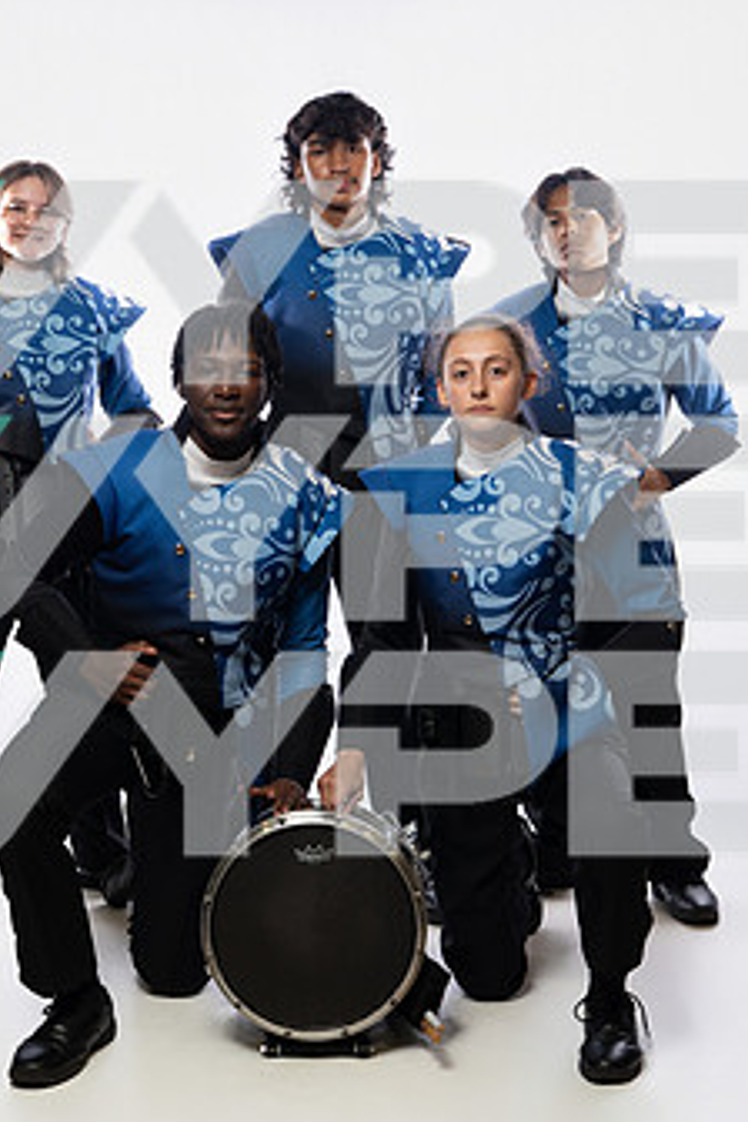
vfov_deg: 31.9
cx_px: 304
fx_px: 1963
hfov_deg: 21.5
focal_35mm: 63
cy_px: 521
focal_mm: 47
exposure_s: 1/250
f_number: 5.6
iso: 640
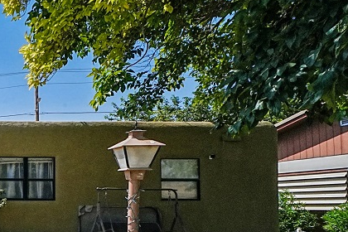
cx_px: -157
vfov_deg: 31.5
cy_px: 196
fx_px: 396
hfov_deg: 30.2
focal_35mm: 41
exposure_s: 1/1000
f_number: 20
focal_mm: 14
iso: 1600
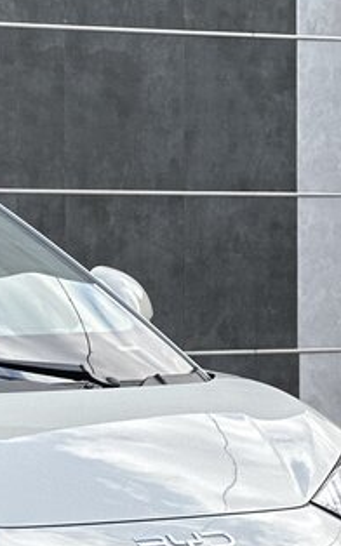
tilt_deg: -0.4
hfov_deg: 4.9
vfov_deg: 8.0
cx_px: -311
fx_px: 3899
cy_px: 410
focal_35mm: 262
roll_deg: +0.4
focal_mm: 9
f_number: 2.8
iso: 20
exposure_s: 1/121
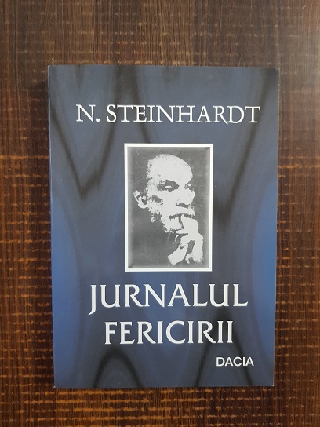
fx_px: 320
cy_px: 214
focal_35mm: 26
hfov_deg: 53.1
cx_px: 160
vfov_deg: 67.3
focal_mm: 4.3
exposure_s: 1/25
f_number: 1.7
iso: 200
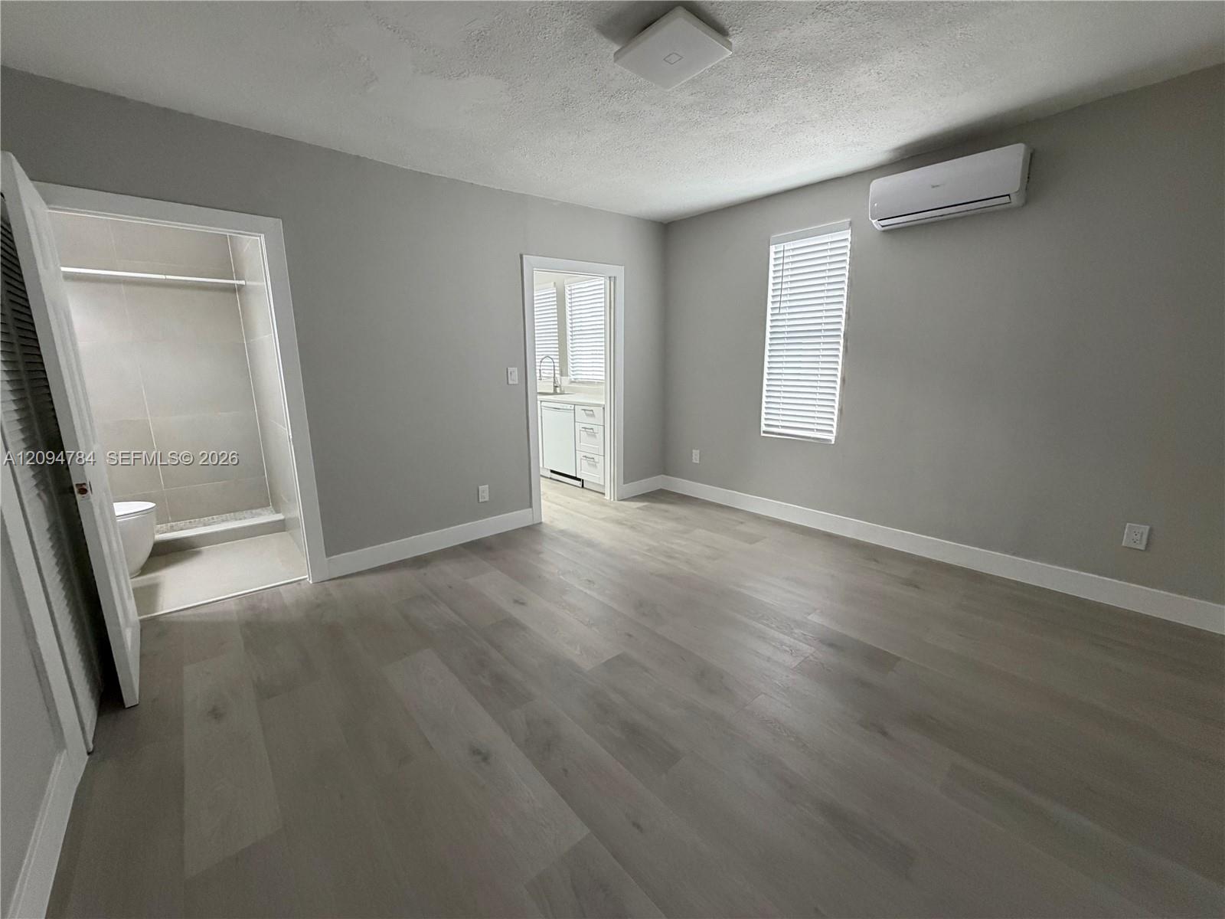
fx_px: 495
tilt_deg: -12.7
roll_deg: +0.8
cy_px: 460
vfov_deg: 85.7
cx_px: 612
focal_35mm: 14
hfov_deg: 102.1
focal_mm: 2.22
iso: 320
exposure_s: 1/60
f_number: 2.2
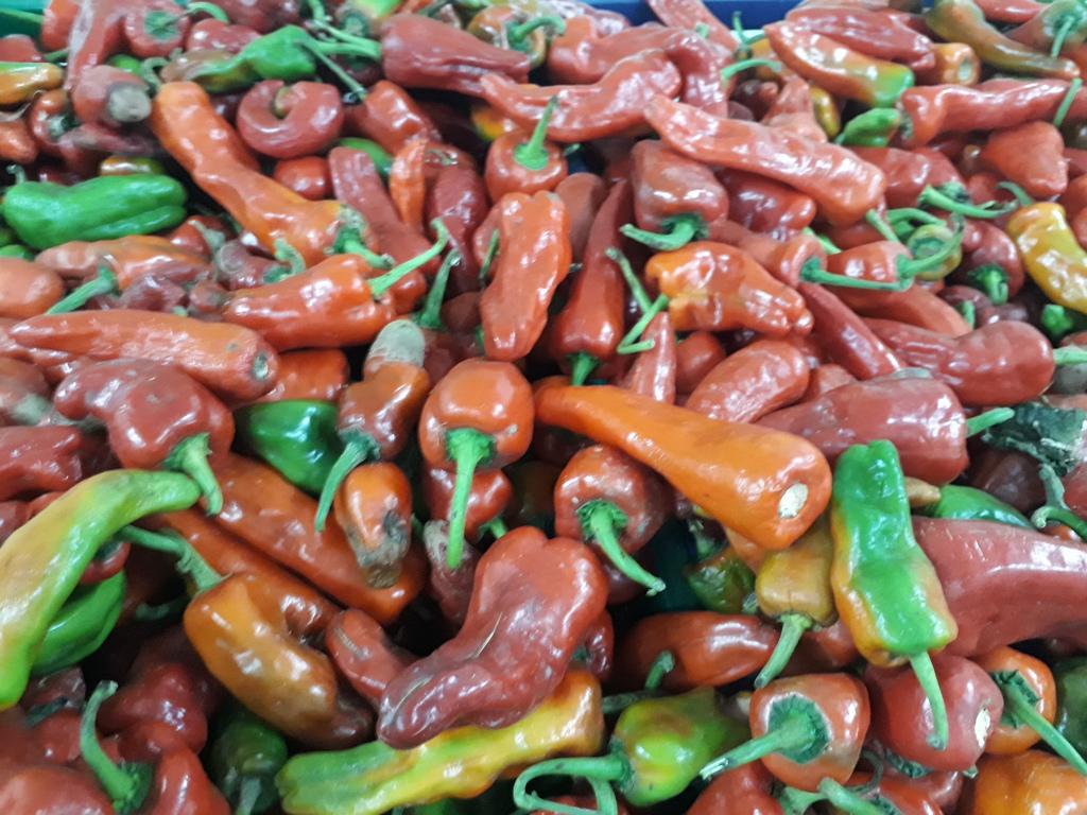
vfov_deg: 51.4
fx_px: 848
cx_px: 544
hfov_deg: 65.3
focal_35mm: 27
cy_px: 408
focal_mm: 3.6
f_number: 1.9
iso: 400
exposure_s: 1/15
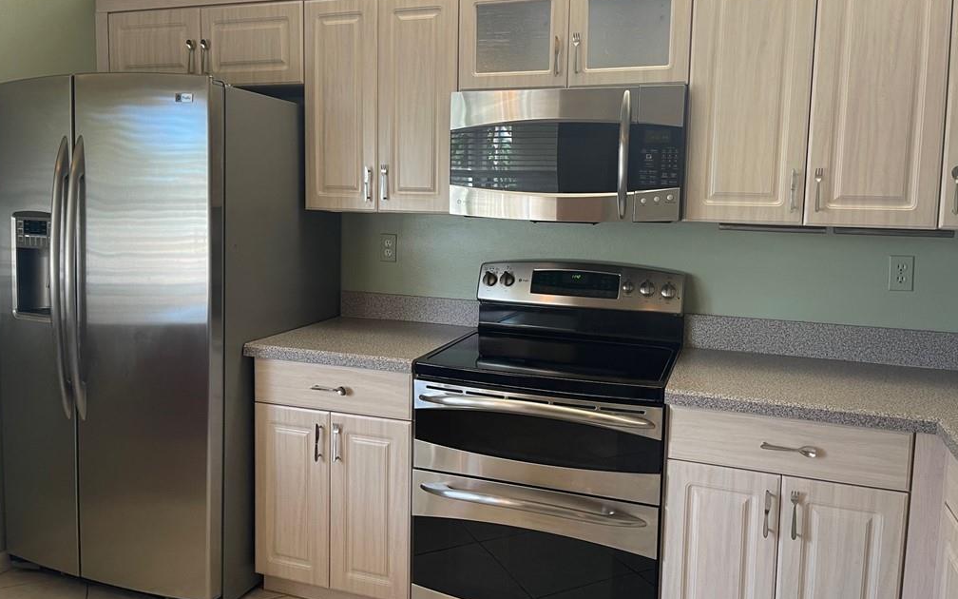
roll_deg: -1.3
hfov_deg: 66.5
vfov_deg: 44.4
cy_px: 252
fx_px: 731
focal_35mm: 28
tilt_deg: -4.8
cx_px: 479
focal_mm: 5.1
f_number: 1.6
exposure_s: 1/60
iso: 125
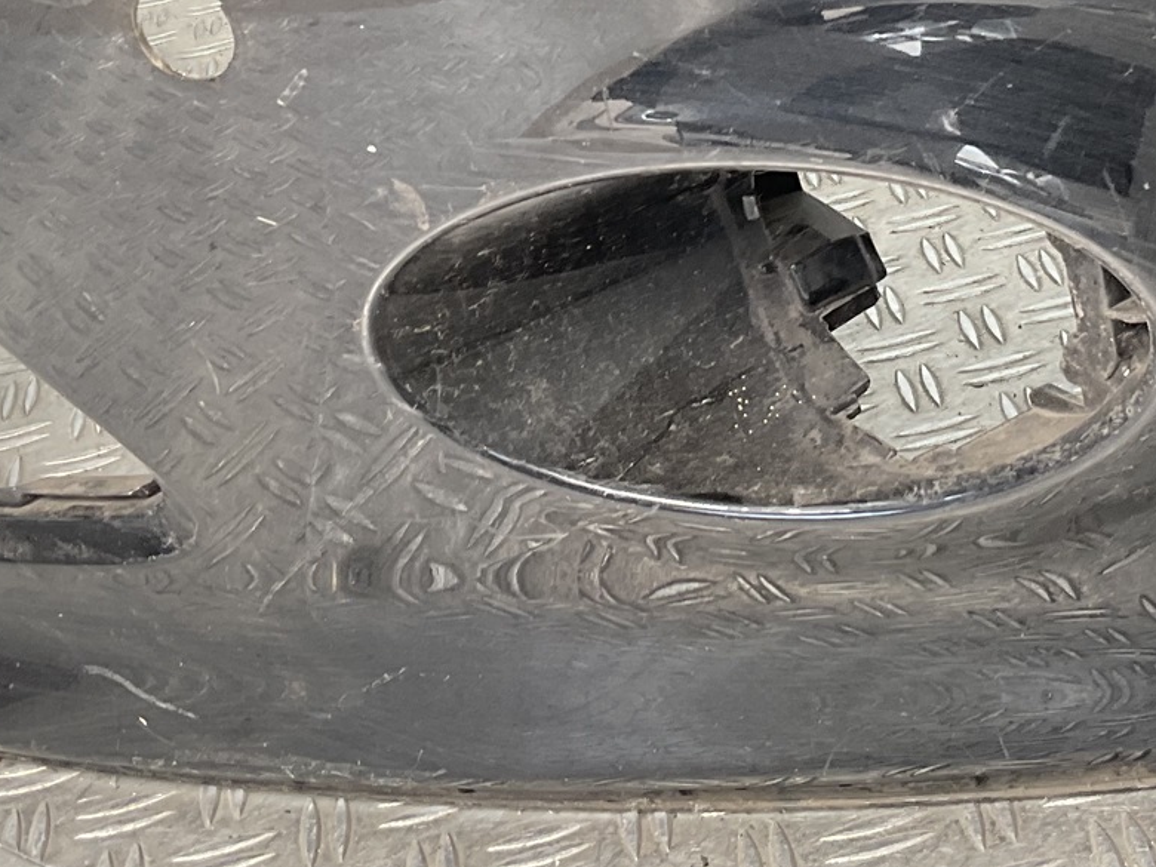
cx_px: 809
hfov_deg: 25.8
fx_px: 2505
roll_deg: +10.4
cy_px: 89
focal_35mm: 75
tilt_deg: -27.0
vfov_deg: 19.3
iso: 20
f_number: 1.8
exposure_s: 1/100
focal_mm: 3
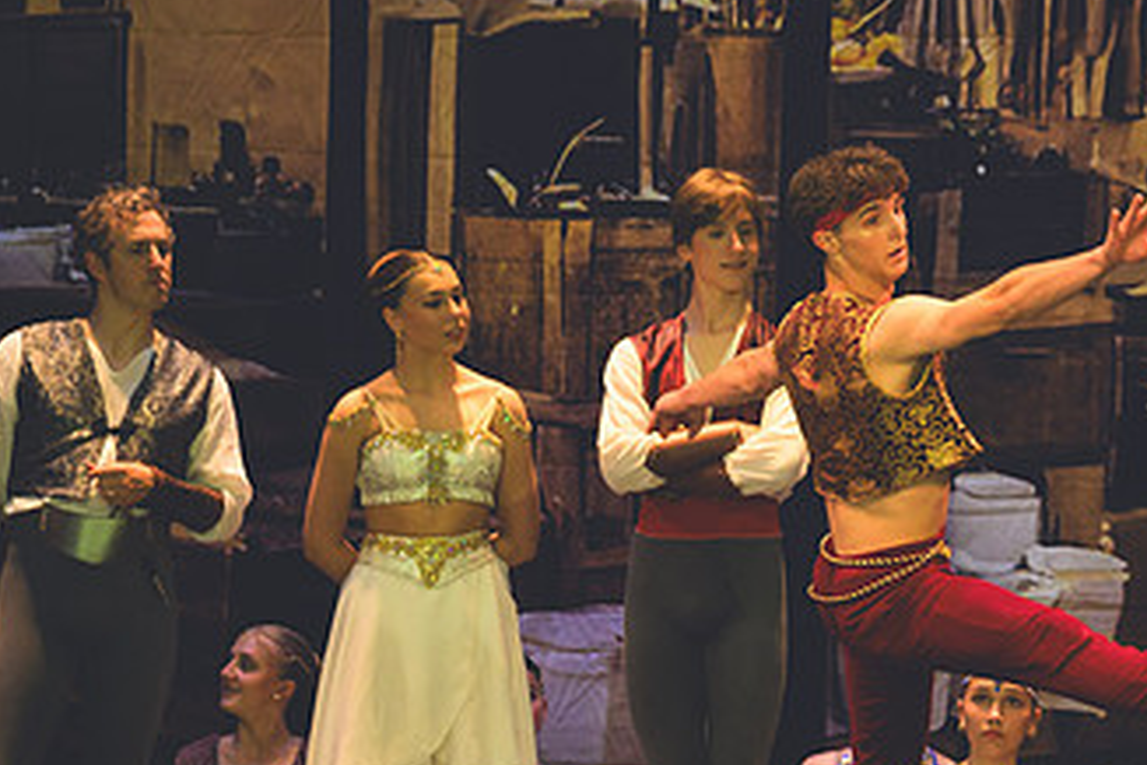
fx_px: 15643
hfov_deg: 4.2
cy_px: 509
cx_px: 979
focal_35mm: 491
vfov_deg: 2.8
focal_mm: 185
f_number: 2.8
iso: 1400
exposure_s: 1/500
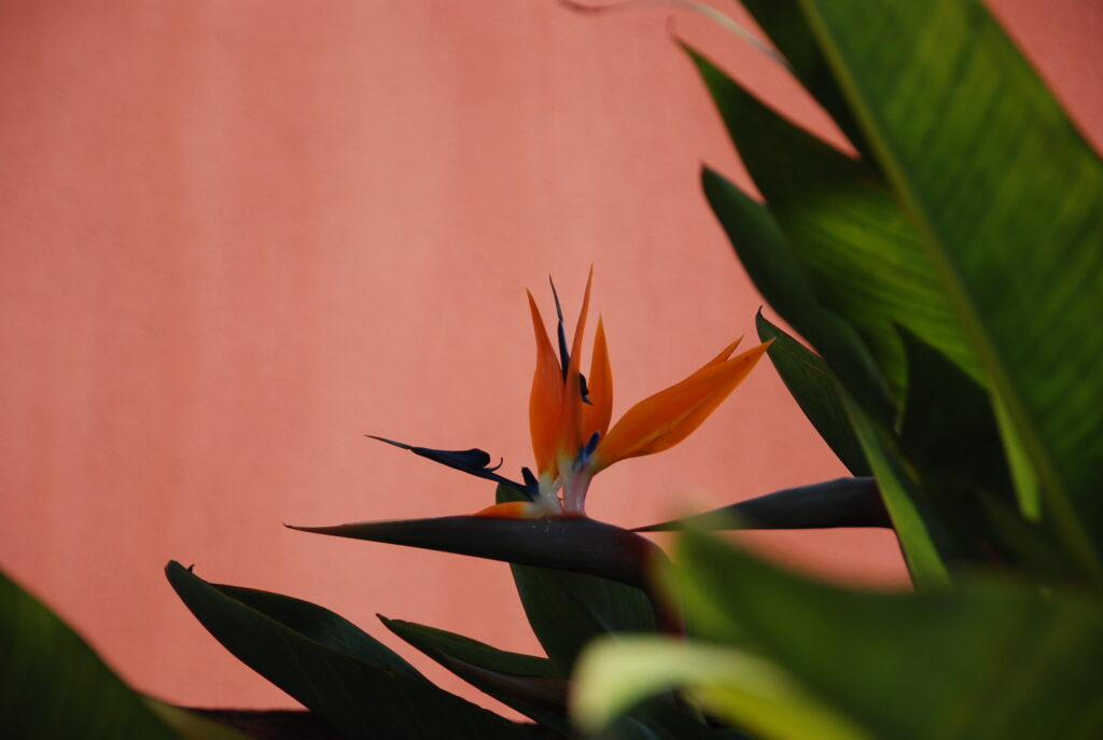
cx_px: 552
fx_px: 4512
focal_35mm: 147
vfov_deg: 9.4
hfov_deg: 13.9
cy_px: 370
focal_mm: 98
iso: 200
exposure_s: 1/500
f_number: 5.6
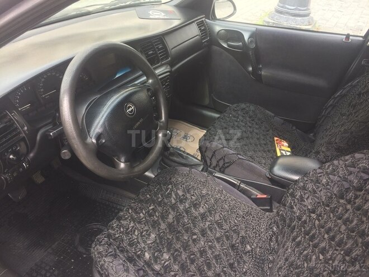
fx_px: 309
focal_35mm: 29
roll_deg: -3.8
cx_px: 184
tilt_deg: -34.7
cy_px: 138
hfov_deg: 61.7
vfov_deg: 48.2
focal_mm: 4.15
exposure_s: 1/100
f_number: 2.2
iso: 40
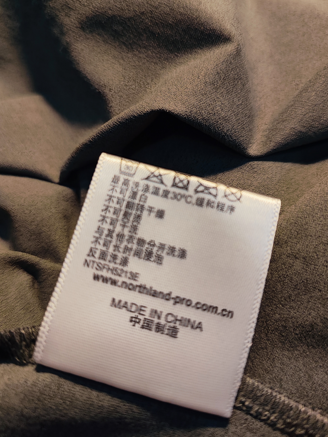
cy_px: 206
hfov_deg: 49.7
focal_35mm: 28
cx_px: 178
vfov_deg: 63.4
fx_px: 354
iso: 393
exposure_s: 1/100
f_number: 1.65
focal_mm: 5.26
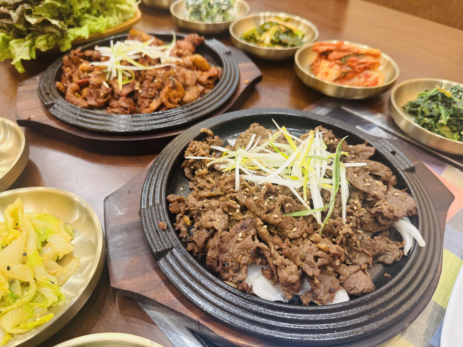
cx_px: 232
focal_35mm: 24
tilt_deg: -45.4
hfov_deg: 71.6
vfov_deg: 56.8
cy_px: 174
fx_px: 321
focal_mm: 6.76
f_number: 1.78
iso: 400
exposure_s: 1/60
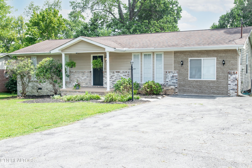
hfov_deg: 62.0
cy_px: 84
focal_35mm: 30
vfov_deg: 43.6
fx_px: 210
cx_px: 126
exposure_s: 1/320
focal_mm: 30
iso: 200
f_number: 6.3
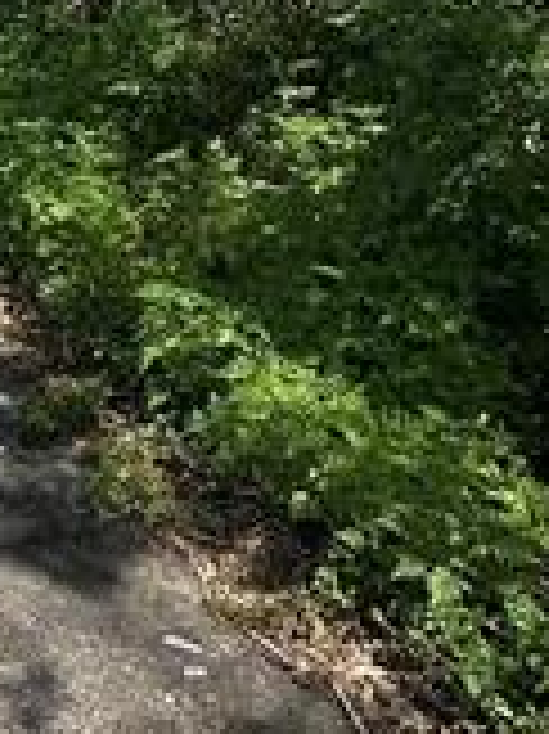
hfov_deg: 18.6
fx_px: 1397
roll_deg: +1.9
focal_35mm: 66
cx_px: -360
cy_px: -243
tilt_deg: -1.9
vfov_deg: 25.1
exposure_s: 1/972
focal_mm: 2.22
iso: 50
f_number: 2.2
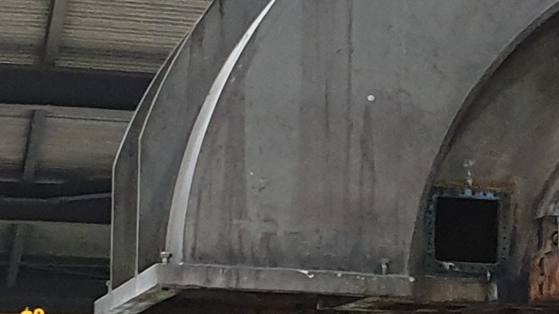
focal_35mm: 163
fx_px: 2416
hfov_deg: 12.4
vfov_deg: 7.3
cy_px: 438
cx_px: 896
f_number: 1.5
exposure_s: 1/33
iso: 320
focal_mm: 4.3
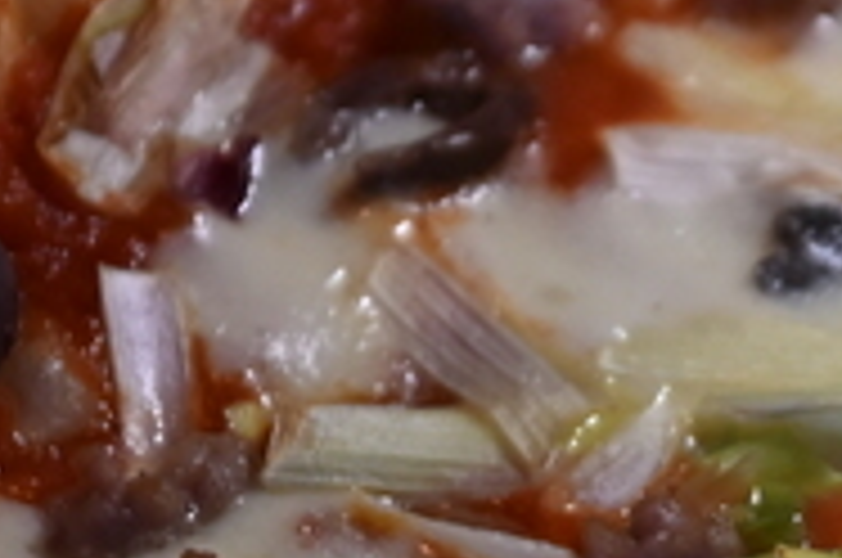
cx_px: 910
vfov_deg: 3.0
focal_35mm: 450
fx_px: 10507
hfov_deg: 4.6
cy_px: 855
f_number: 2.8
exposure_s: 1/160
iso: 1250
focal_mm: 70
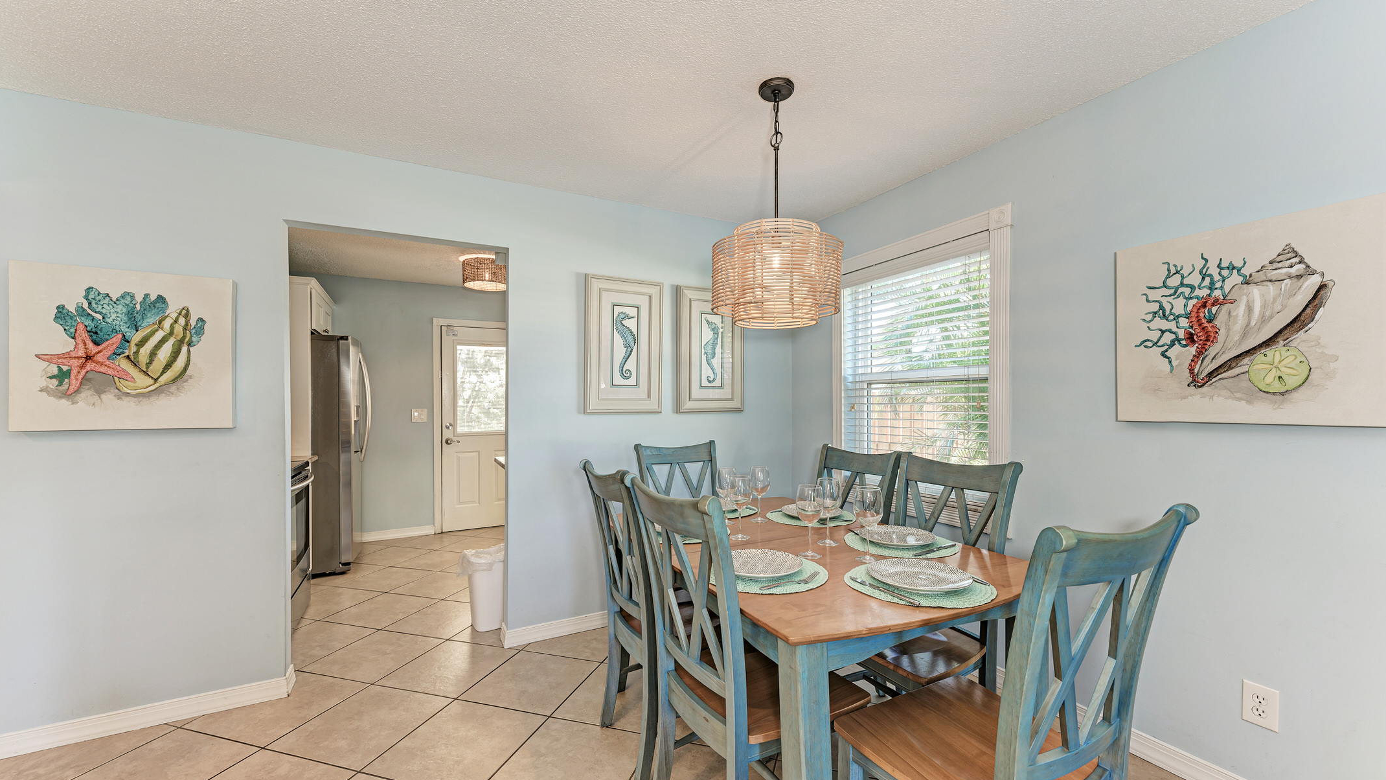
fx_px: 515
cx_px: 698
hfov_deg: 106.8
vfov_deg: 74.3
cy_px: 402
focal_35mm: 14
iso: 100
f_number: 7.1
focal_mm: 13
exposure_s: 1/4
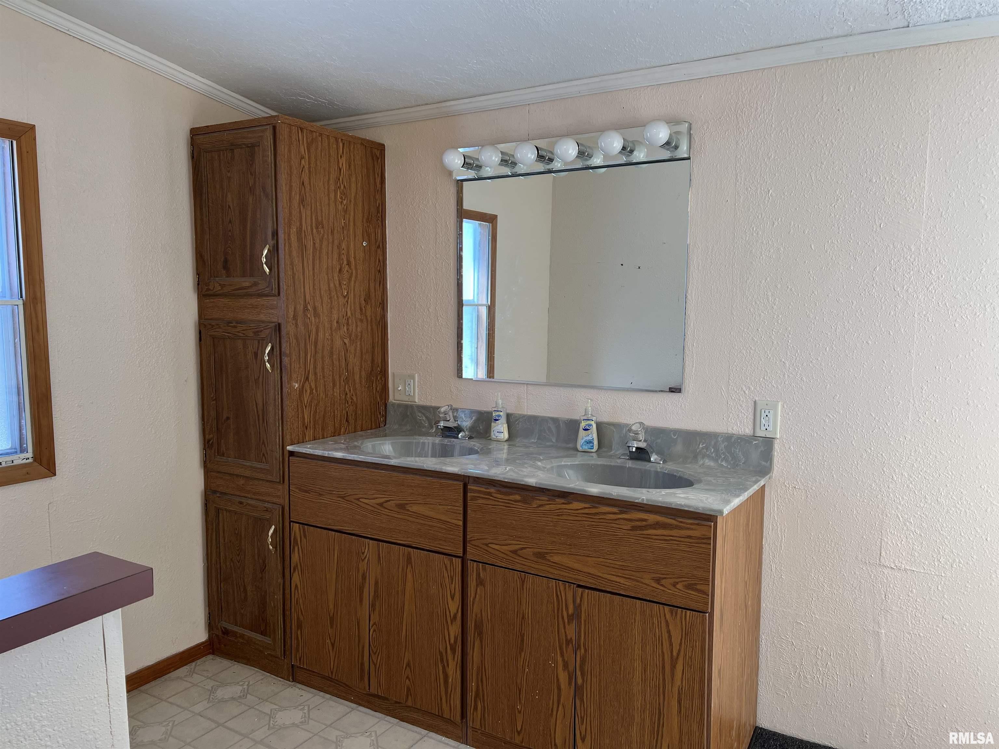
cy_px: 374
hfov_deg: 67.3
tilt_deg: -6.4
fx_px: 750
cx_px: 500
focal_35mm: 26
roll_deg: +0.4
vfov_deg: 53.1
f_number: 1.5
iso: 64
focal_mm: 5.7
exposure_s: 1/120
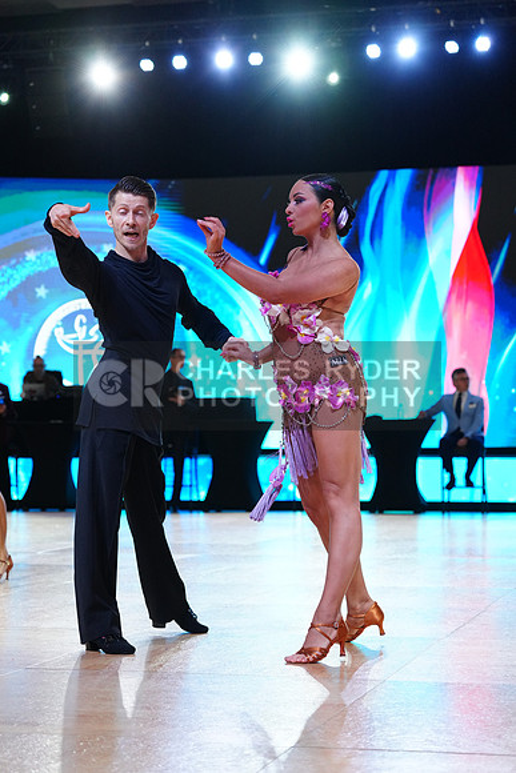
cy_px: 386
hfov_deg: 18.2
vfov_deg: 27.0
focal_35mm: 75
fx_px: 1611
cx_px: 258
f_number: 4
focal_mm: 75
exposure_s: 1/320
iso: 2500
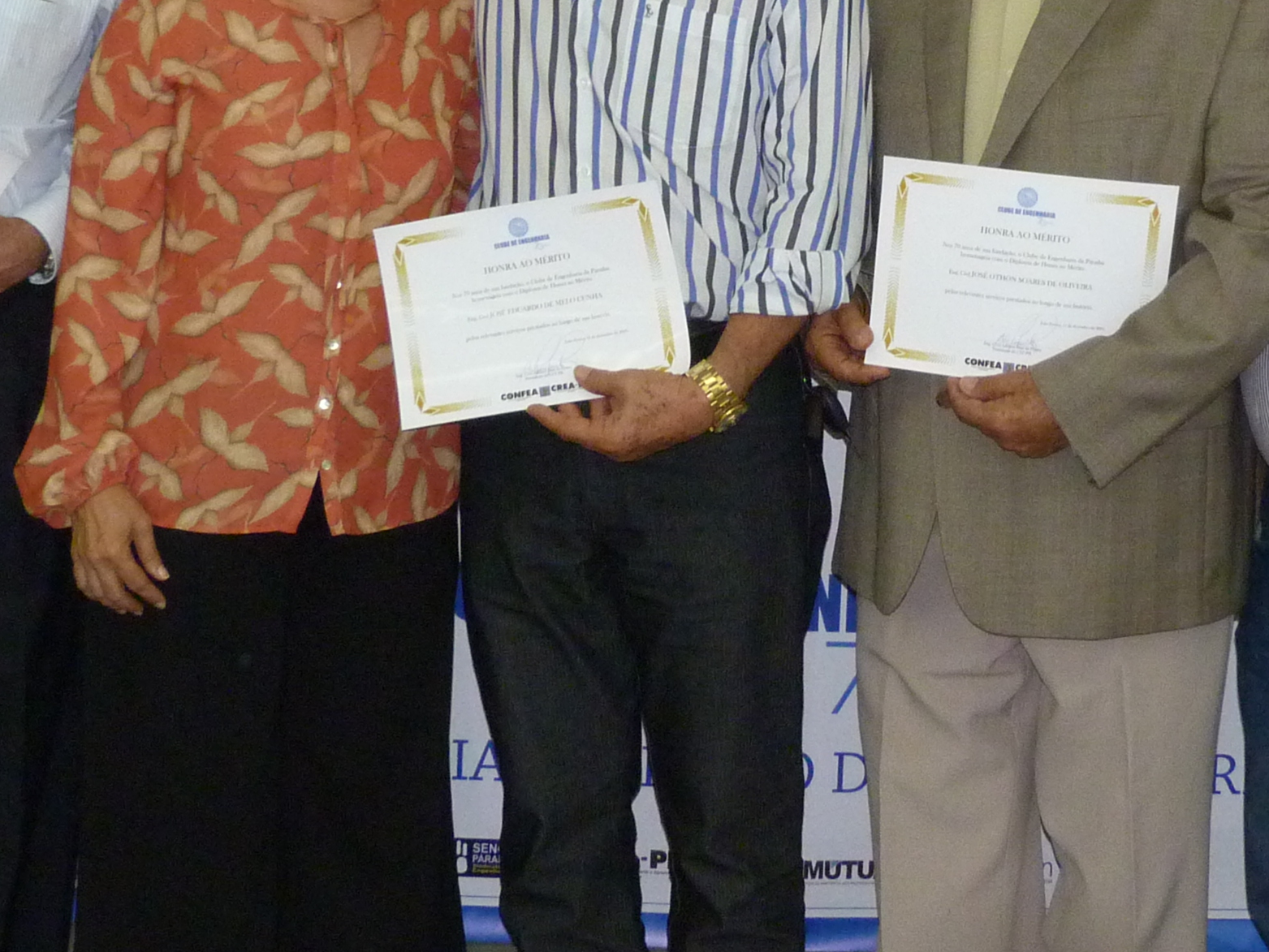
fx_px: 3850
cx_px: 815
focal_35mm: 105
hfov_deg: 18.7
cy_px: 89
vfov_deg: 14.0
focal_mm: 6.8
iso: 320
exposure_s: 1/60
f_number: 3.1
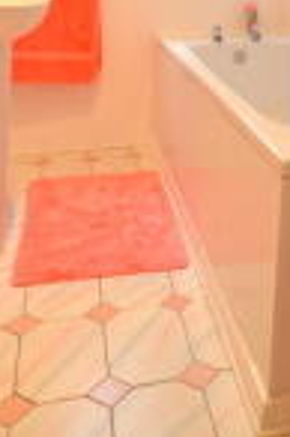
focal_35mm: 45
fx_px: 545
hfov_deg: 28.6
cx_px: 262
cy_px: -16
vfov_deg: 38.0
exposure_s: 1/60
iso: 400
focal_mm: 10
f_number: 4
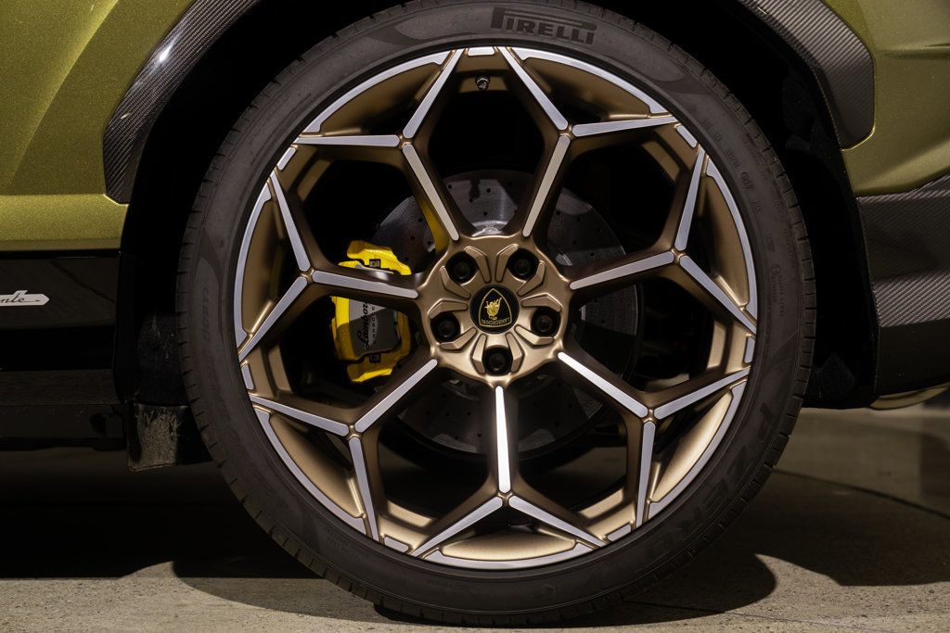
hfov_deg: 31.4
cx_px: 475
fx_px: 1688
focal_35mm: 64
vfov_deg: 21.3
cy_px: 316
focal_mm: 63
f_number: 4.5
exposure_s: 1/125
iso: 160
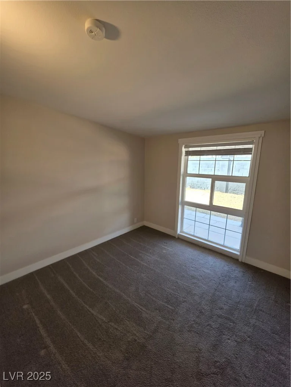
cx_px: 146
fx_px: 146
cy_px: 194
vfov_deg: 106.2
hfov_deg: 89.9
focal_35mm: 13
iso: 64
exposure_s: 1/120
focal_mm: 2.2
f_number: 1.9
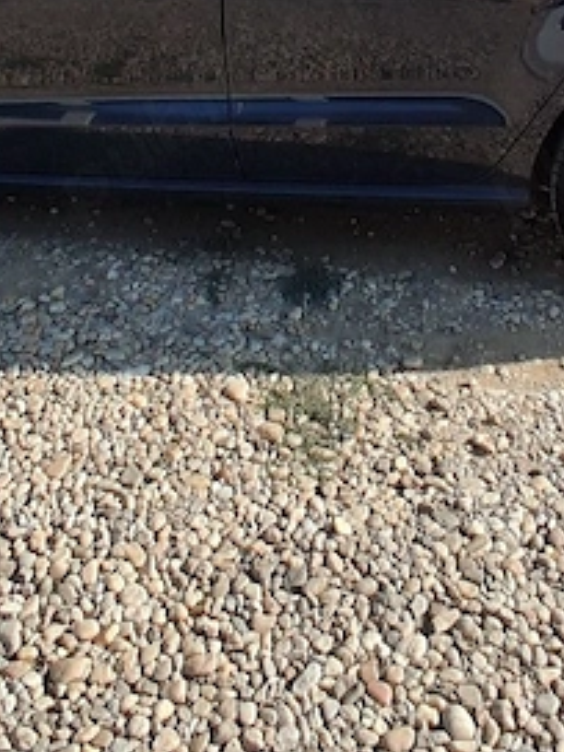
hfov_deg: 29.0
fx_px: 1086
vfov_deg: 36.8
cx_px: 346
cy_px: 147
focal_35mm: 50
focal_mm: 1.4
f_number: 2.2
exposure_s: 1/1429
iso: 50
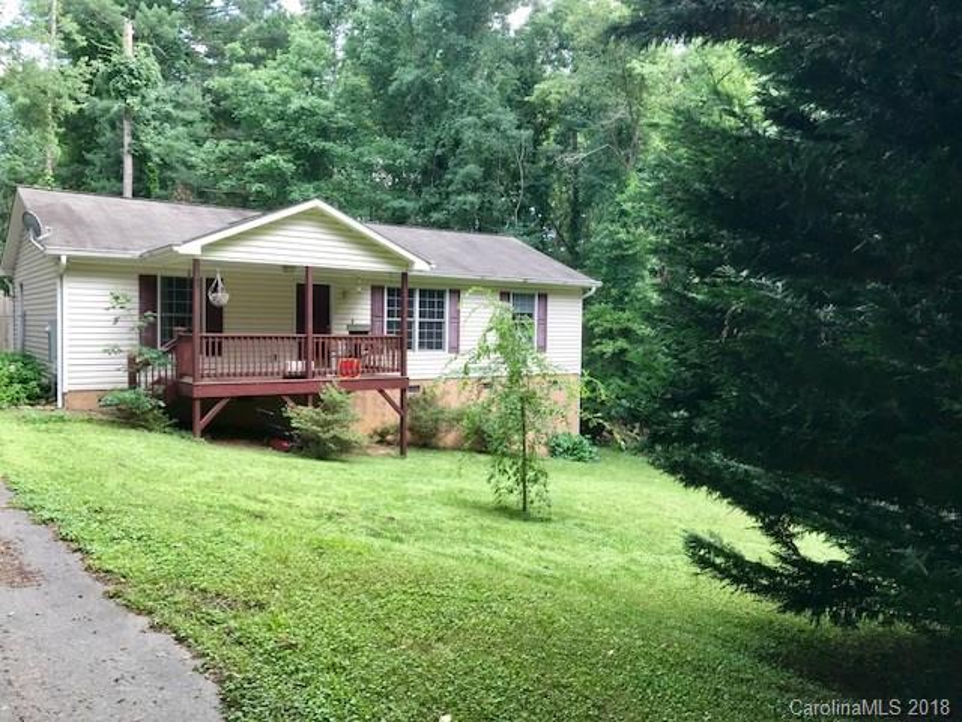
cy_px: 361
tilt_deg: -2.6
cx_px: 481
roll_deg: +0.3
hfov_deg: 63.4
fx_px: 778
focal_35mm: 28
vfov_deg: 49.7
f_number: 1.8
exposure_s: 1/120
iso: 20
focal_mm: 3.99
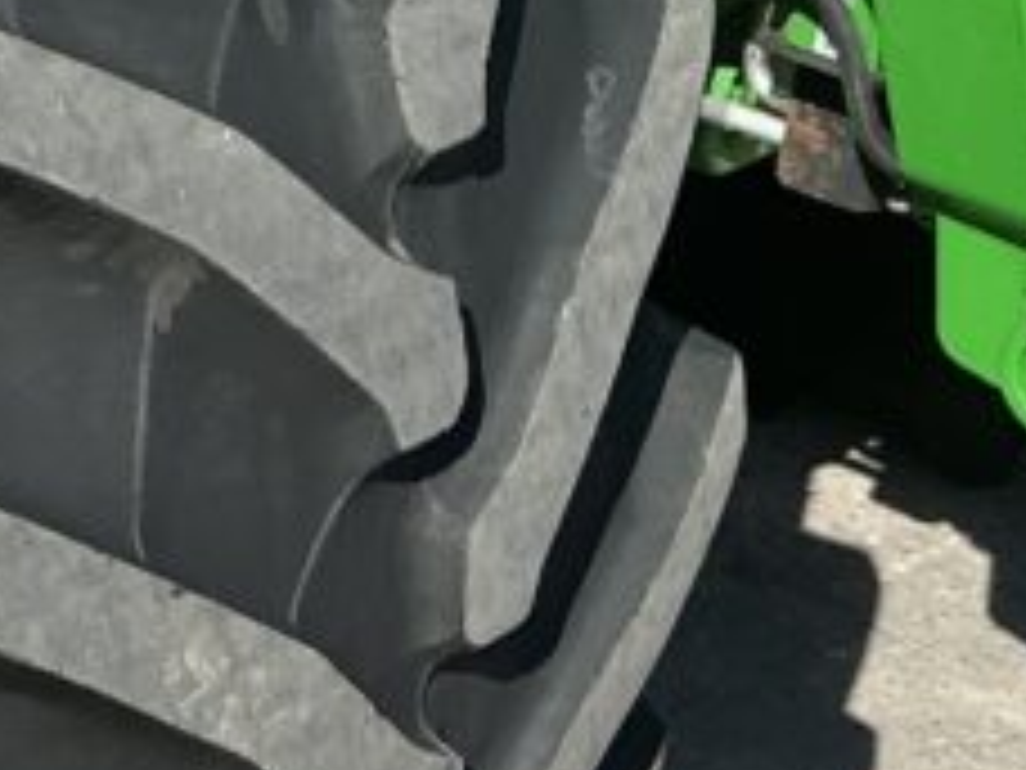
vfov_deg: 11.8
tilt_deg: -22.7
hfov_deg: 15.0
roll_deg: -2.7
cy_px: 261
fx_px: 3735
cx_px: -248
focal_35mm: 126
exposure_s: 1/1377
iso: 25
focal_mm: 3
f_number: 1.8
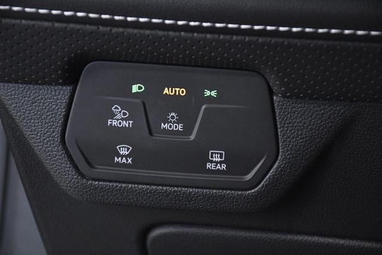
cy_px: 128
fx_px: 1592
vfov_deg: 9.2
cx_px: 191
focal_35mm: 150
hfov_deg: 13.7
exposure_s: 1/160
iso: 2500
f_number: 5.6
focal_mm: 100
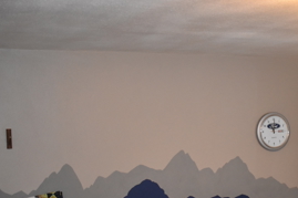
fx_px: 520
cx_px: 220
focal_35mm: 63
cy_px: 154
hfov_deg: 31.5
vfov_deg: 21.4
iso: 2800
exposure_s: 1/60
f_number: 4
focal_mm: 25
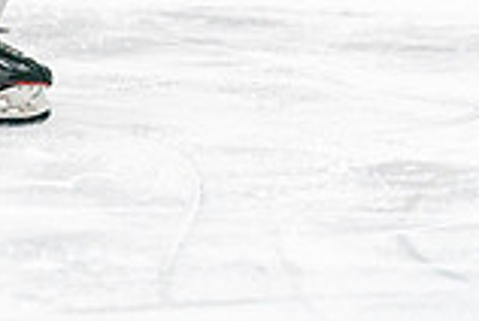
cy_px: -262
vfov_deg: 1.8
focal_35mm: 749
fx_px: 9985
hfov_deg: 2.7
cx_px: 64
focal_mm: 200
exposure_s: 1/1250
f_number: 2.8
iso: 3200
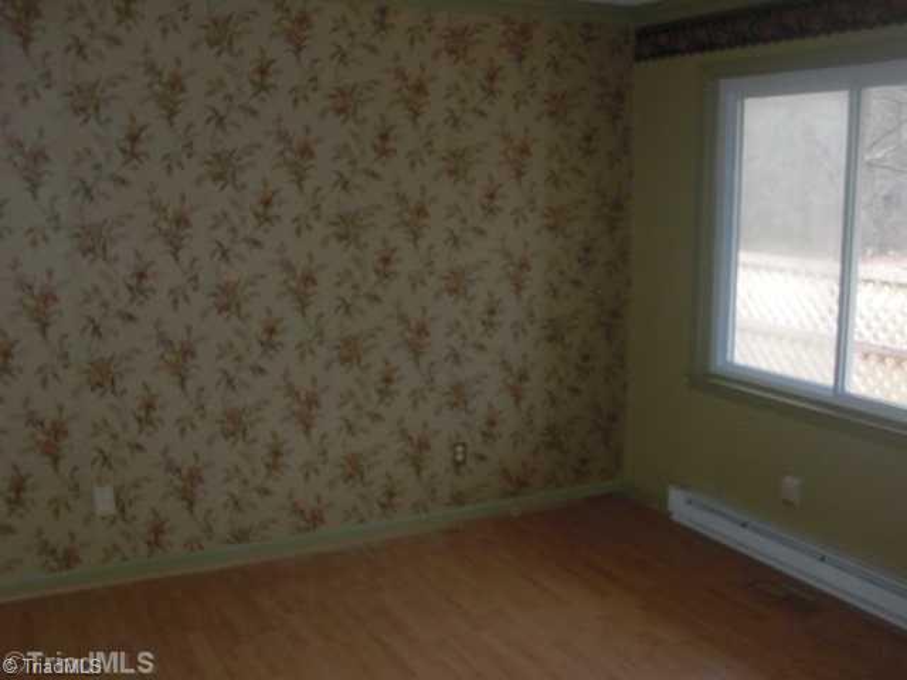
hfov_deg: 51.4
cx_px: 454
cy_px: 340
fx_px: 943
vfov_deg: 39.7
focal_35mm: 36
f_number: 2.8
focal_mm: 6.3
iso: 200
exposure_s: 1/60
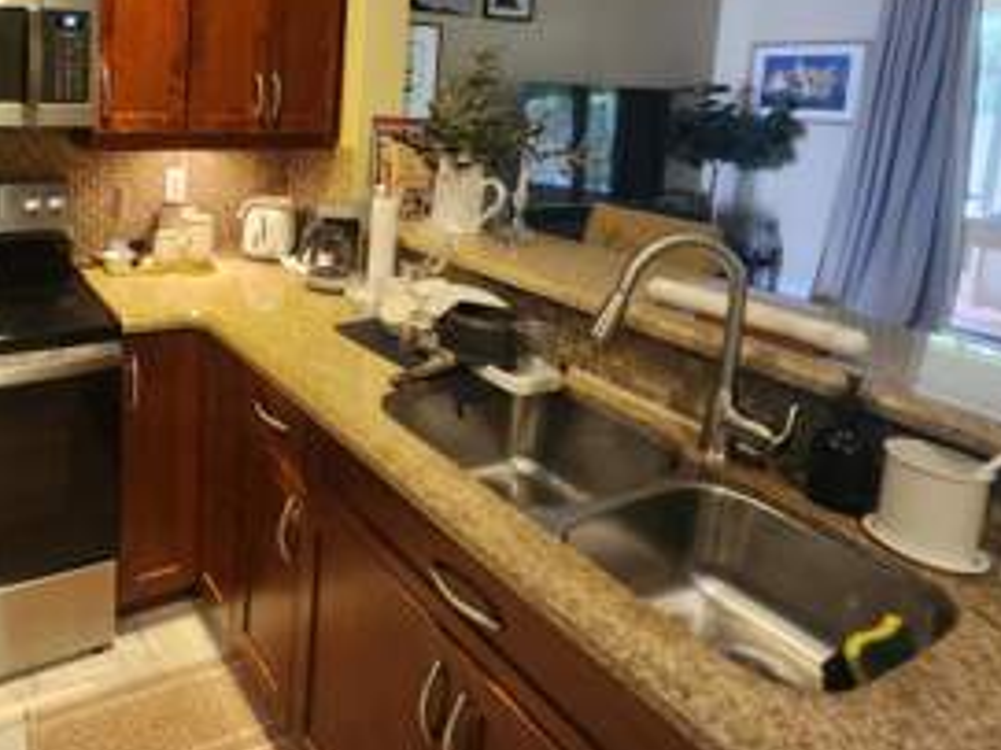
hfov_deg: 68.0
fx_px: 665
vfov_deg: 54.5
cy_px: 142
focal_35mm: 23
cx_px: 222
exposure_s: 1/30
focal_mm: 1.74
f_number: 2.2
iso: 400
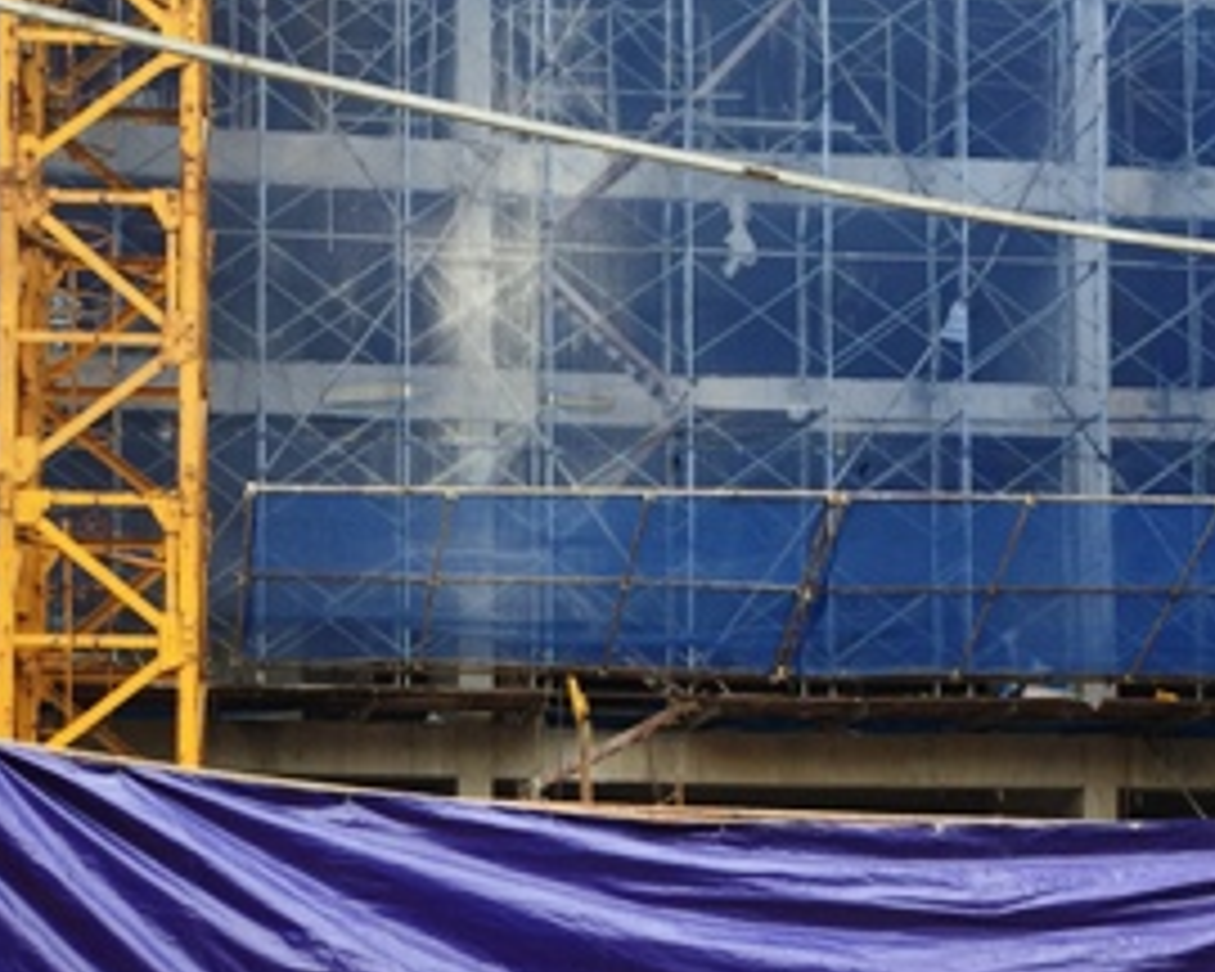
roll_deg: -1.8
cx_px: 459
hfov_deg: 28.2
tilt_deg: +3.3
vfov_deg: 22.1
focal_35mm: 67
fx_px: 2409
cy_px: 927
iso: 32
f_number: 2.2
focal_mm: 4.15
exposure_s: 1/628
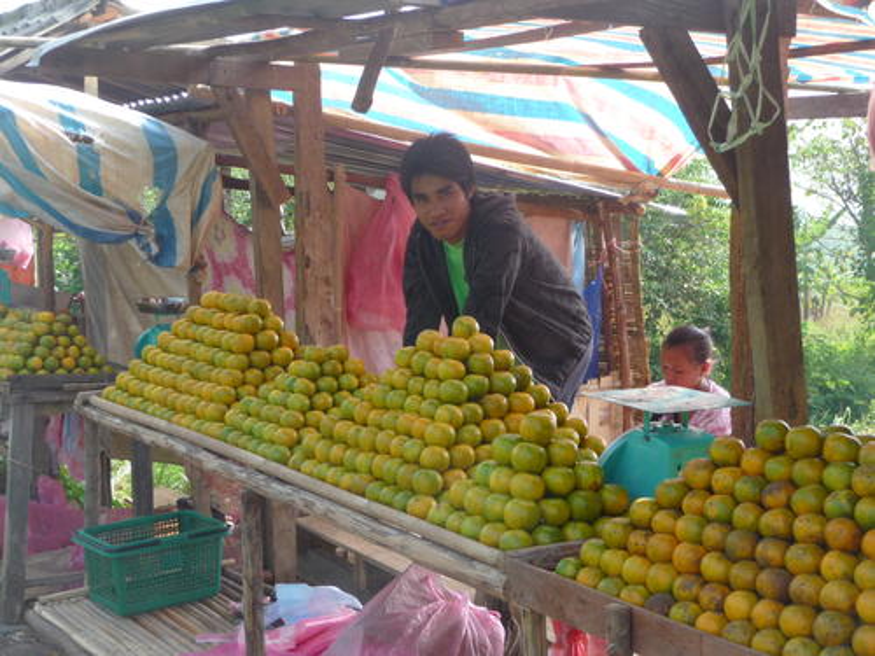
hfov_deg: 33.2
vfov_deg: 25.2
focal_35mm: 58
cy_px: 328
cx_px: 438
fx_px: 1466
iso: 100
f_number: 4.4
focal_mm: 9.8
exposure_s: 1/160
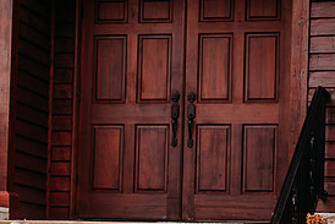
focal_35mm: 180
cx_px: 38
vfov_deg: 7.6
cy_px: 230
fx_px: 1676
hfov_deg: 11.3
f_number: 2.2
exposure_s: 1/500
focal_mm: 85
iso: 250
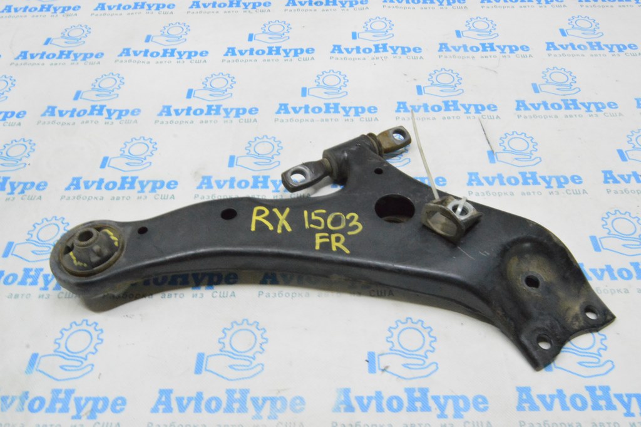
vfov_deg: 43.5
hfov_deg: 62.0
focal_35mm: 30
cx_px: 320
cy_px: 214
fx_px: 534
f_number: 20
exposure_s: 1/15
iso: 6400
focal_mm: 20
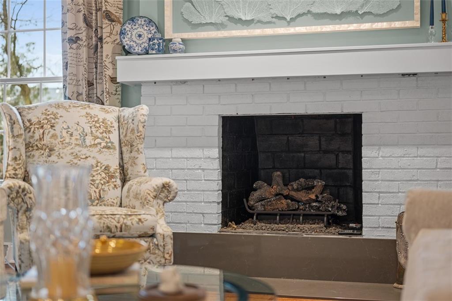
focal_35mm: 50
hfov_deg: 39.6
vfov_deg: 27.0
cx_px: 226
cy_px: 150
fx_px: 628
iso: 400
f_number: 1.8
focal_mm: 50
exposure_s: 1/50
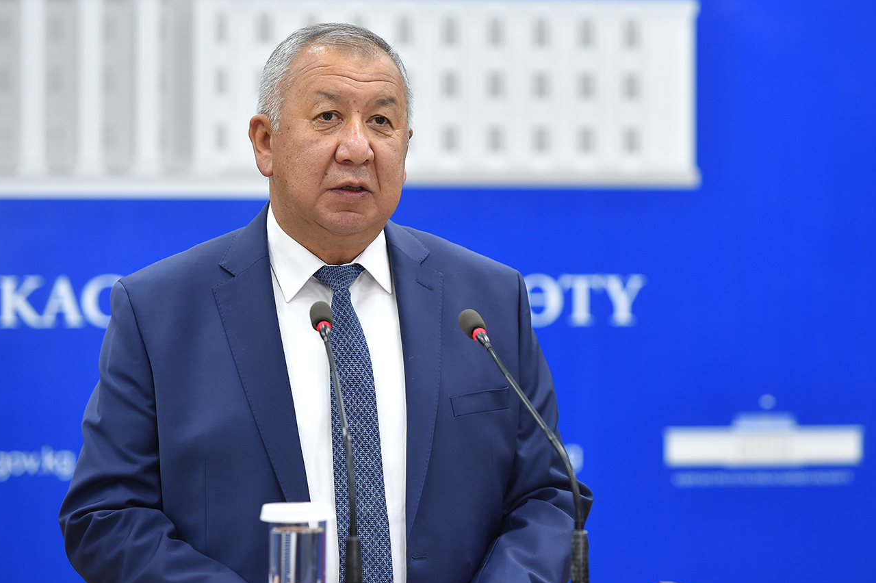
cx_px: 472
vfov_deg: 7.8
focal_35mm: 175
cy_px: 298
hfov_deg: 11.8
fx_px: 4256
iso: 800
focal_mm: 140
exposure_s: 1/160
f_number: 3.5
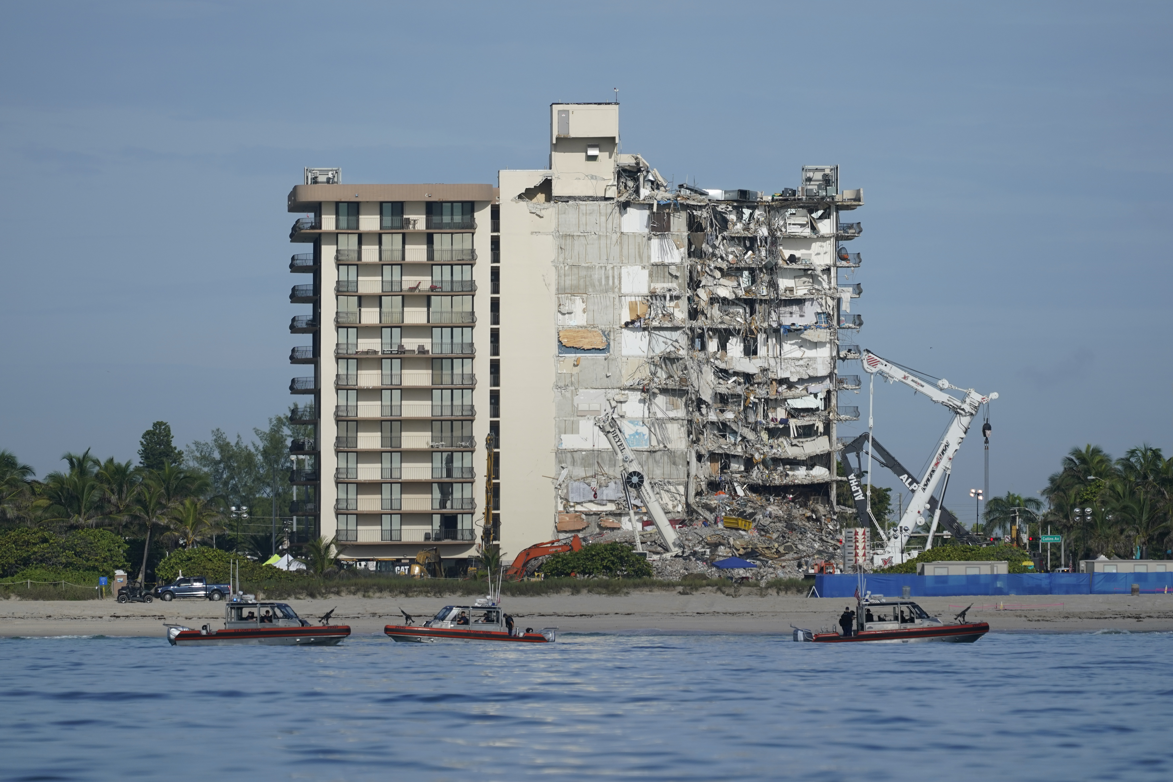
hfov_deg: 6.0
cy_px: 391
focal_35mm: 345
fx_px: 11241
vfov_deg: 4.0
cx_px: 586
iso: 250
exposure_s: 1/3200
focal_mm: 345
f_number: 5.6
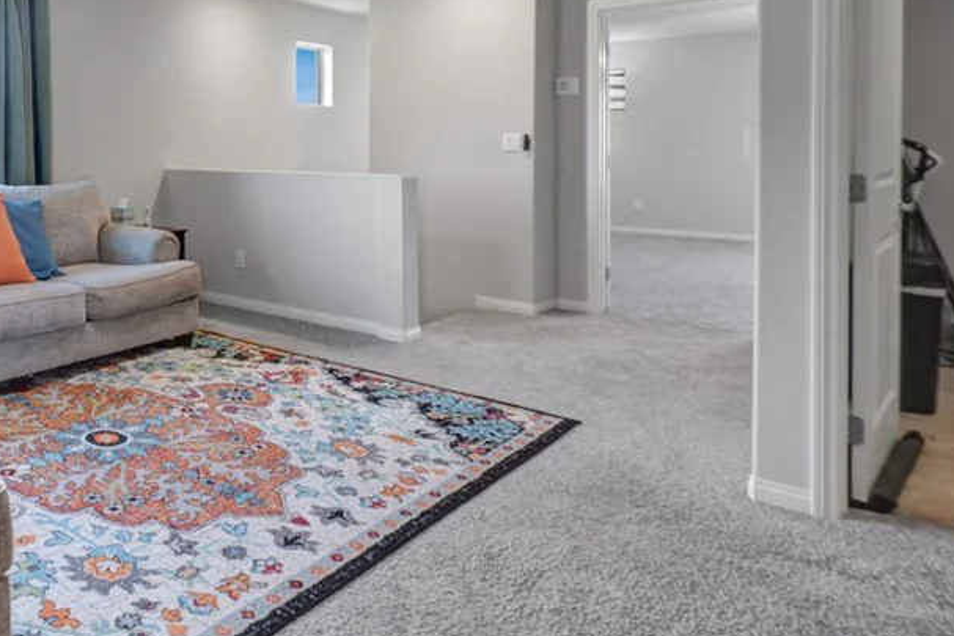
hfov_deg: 59.8
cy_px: 152
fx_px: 738
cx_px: 171
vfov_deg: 44.9
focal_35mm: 28
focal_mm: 11
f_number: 8
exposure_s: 1/20
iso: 400
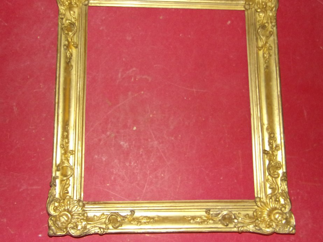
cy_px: 107
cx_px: 148
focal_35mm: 39
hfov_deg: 47.8
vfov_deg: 36.8
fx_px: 364
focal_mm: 5.4
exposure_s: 1/34
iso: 200
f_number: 3.7
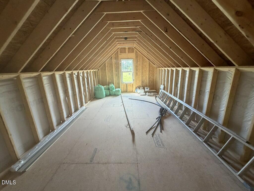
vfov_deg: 85.7
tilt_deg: -15.7
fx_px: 103
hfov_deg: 102.1
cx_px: 127
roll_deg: +1.6
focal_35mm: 14
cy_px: 96
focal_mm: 2.22
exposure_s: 1/85
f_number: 2.2
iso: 320
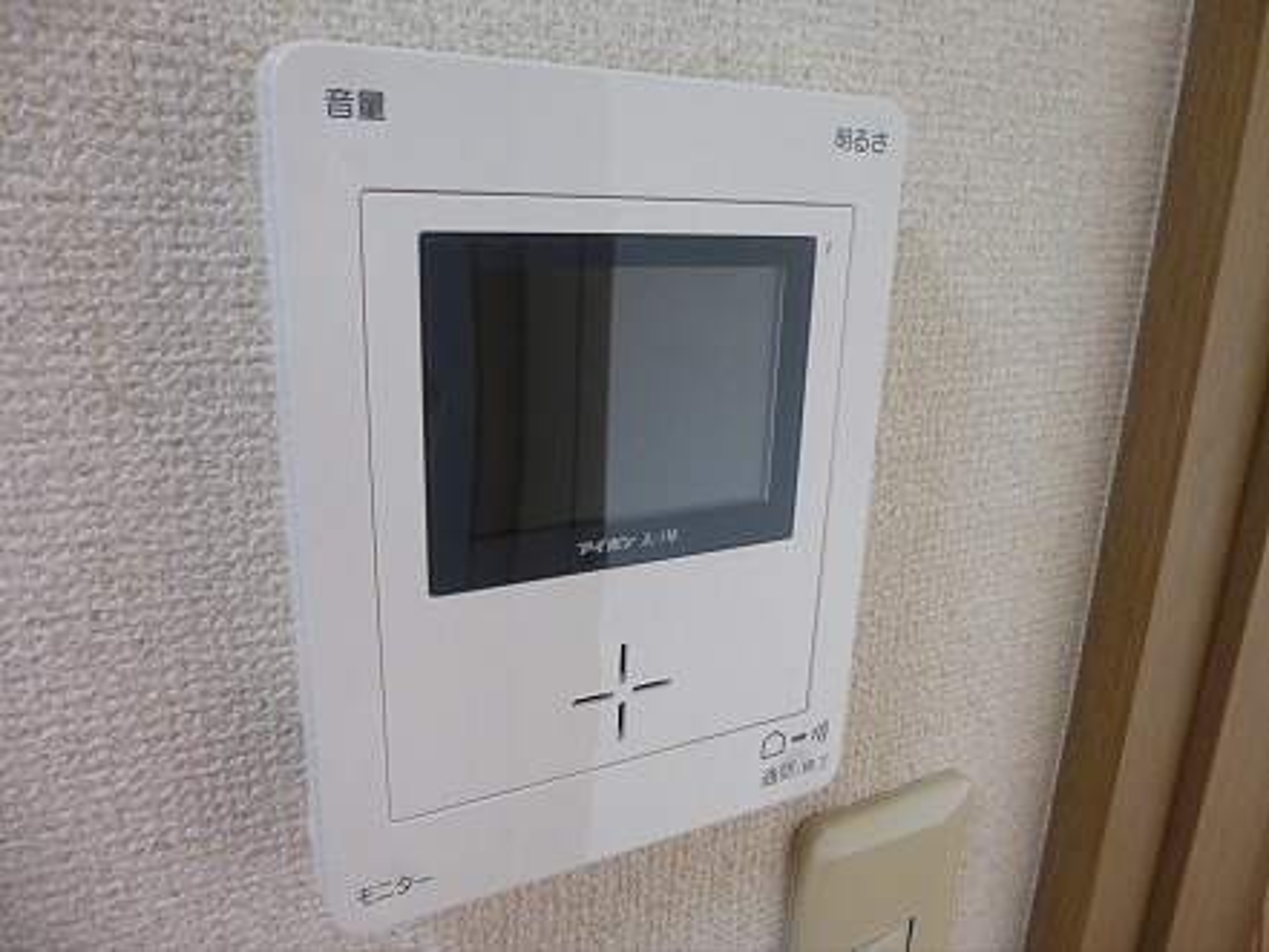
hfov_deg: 69.4
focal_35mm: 25
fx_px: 917
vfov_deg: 54.9
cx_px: 634
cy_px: 476
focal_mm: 4.5
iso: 400
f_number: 3.1
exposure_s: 1/40
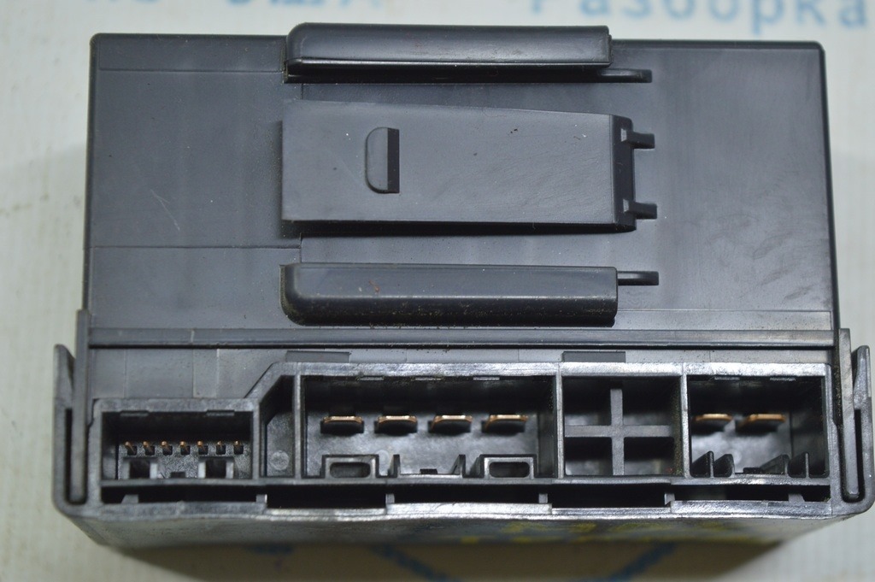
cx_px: 438
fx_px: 2004
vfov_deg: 16.5
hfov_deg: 24.6
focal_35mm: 82
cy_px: 291
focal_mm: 55
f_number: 5.6
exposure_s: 1/40
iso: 400
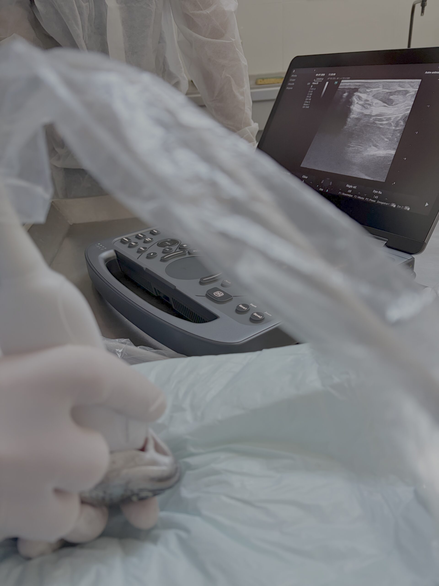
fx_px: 440
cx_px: 220
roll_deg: +5.3
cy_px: 293
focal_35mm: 26
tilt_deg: -28.3
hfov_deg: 53.1
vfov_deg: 67.3
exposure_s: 1/60
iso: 250
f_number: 1.6
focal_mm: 5.96
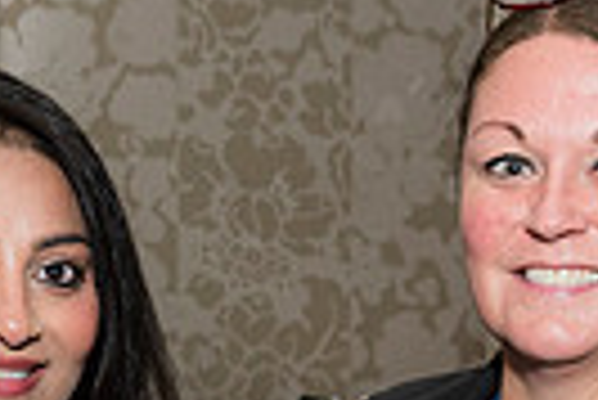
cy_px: 609
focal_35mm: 135
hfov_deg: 15.2
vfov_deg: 9.9
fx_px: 2245
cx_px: 270
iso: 800
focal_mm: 31
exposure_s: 1/125
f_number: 5.6
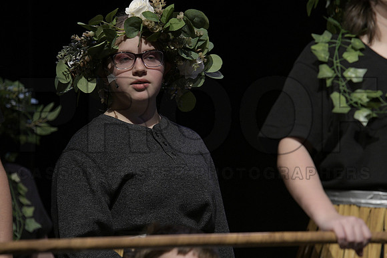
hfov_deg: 7.6
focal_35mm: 270
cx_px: 194
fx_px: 2901
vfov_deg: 5.1
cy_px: 129
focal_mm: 180
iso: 1600
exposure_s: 1/320
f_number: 3.5
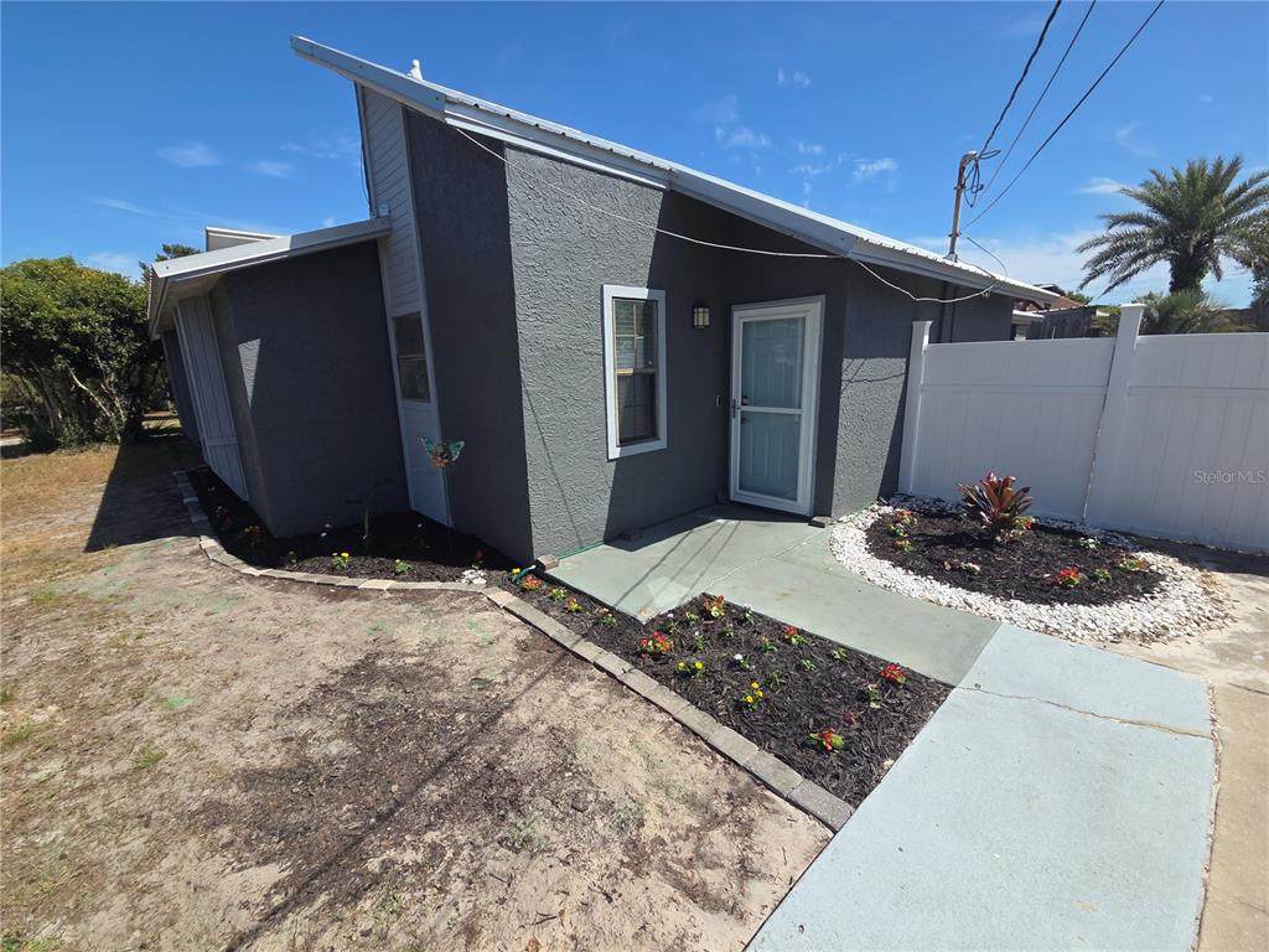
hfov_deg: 106.2
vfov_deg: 89.9
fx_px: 477
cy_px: 476
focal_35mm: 13
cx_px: 634
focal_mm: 2.2
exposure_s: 1/2116
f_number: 2.2
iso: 50
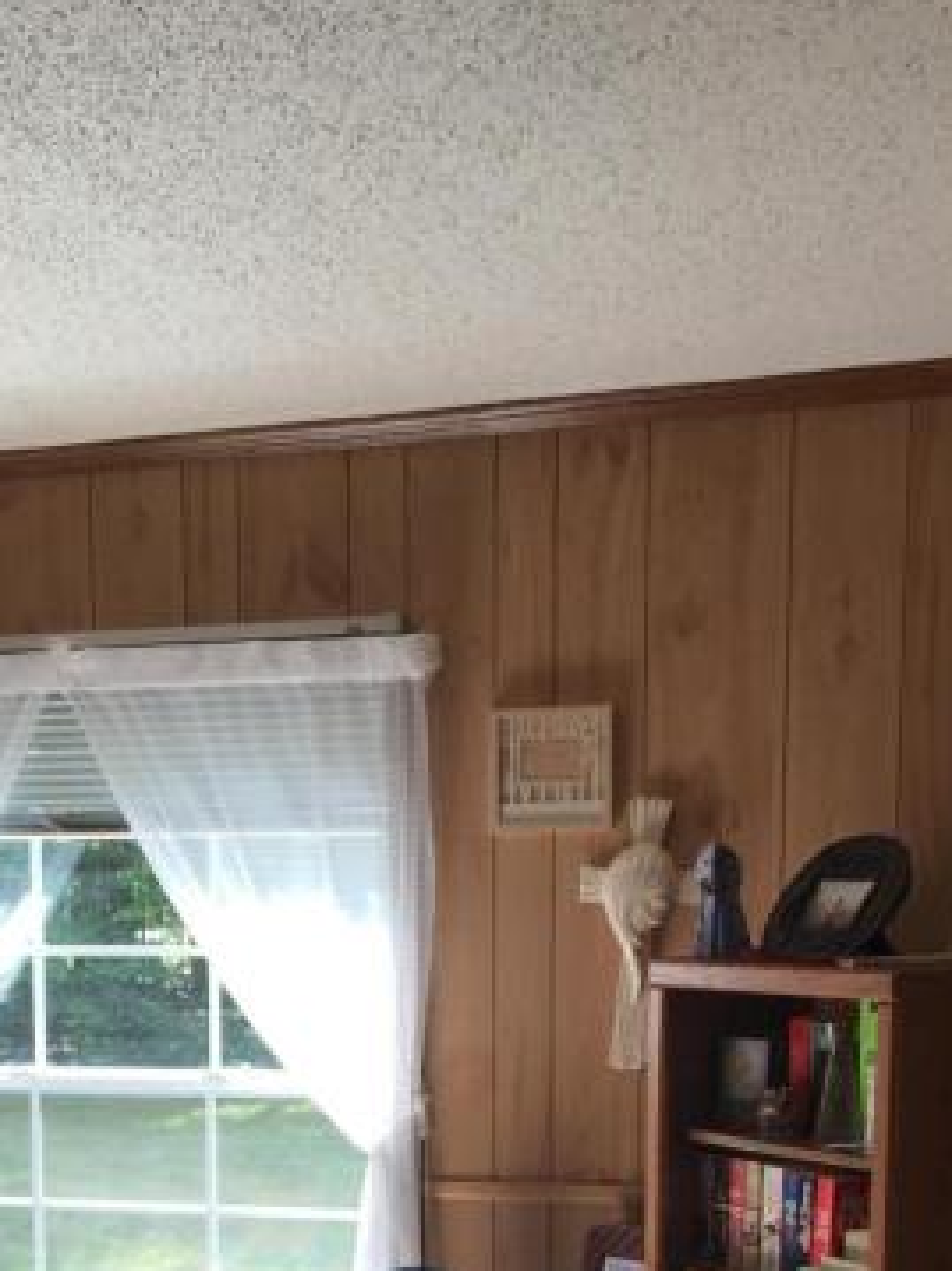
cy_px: 1225
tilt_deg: -6.9
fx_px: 2275
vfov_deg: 29.5
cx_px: 142
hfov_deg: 23.2
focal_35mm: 62
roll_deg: +0.1
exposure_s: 1/120
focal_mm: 4.15
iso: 40
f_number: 2.2
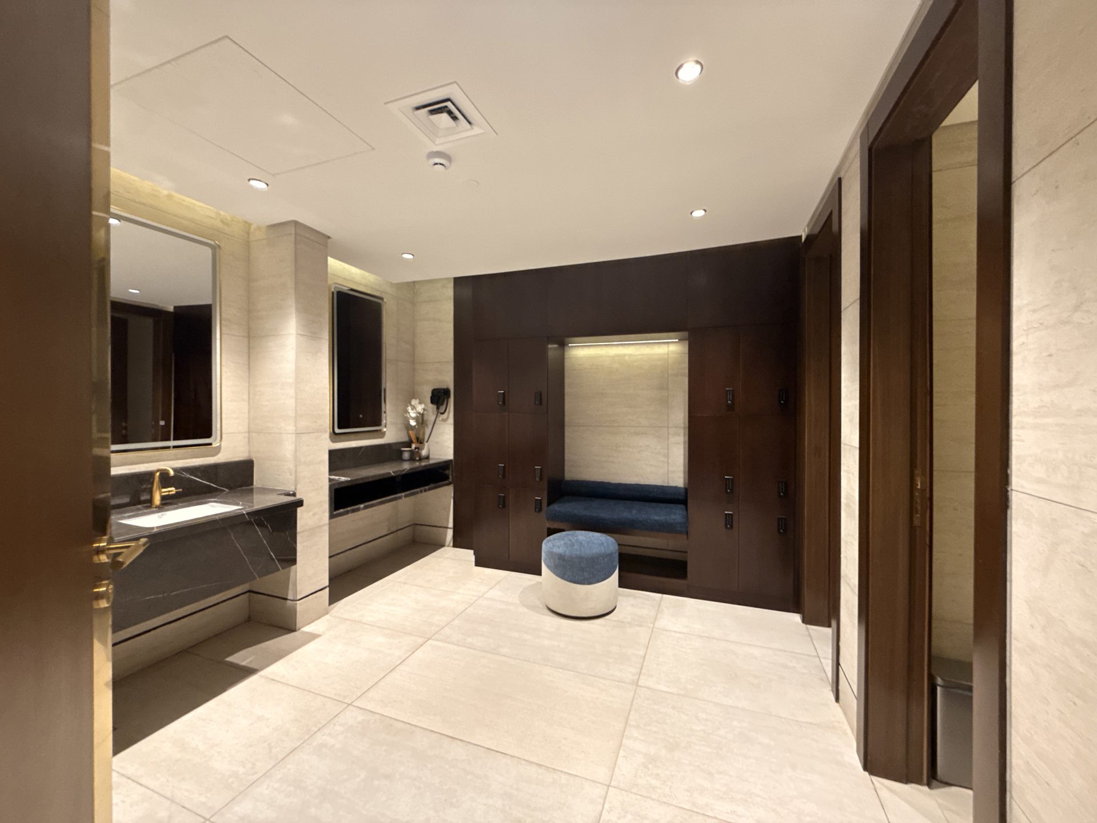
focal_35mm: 14
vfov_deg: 85.7
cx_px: 548
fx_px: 444
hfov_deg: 102.1
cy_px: 412
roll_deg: -0.4
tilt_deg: -0.5
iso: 800
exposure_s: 1/60
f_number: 2.2
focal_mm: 2.22
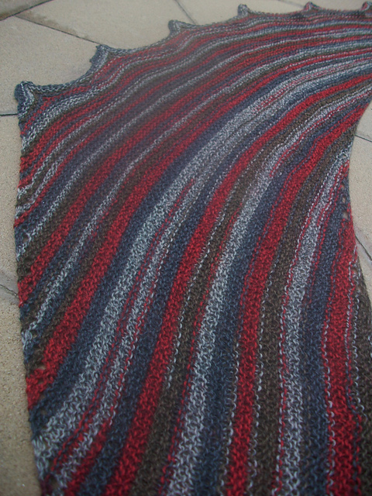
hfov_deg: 44.2
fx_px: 459
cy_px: 248
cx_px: 186
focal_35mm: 32
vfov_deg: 56.8
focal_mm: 5.7
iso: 64
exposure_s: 1/60
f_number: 2.8
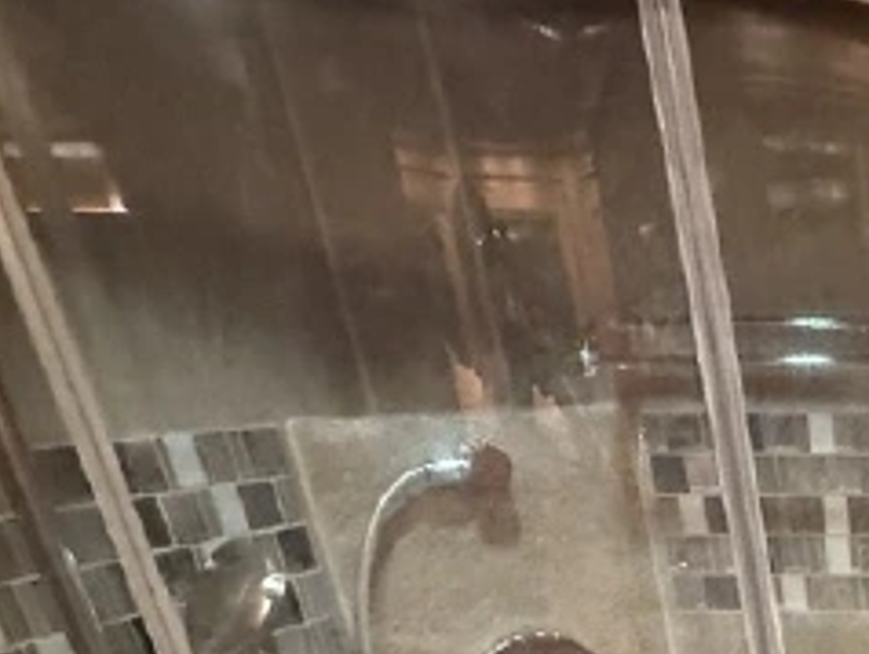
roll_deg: +1.1
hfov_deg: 29.4
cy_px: 881
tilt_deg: -23.7
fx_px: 1181
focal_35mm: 47
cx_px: 1220
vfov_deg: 25.8
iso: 1000
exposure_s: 1/60
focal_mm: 2.22
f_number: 2.2
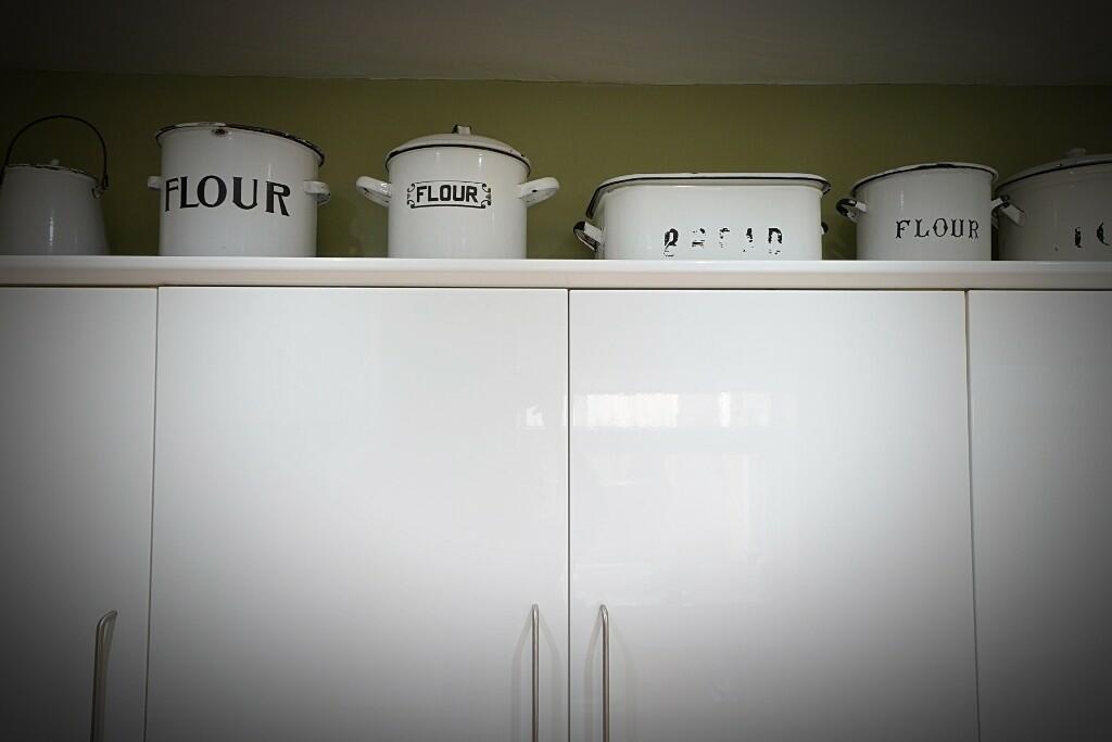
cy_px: 371
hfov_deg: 78.6
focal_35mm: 22
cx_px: 556
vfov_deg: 57.2
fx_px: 680
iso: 640
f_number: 10
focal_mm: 15
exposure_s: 1/10
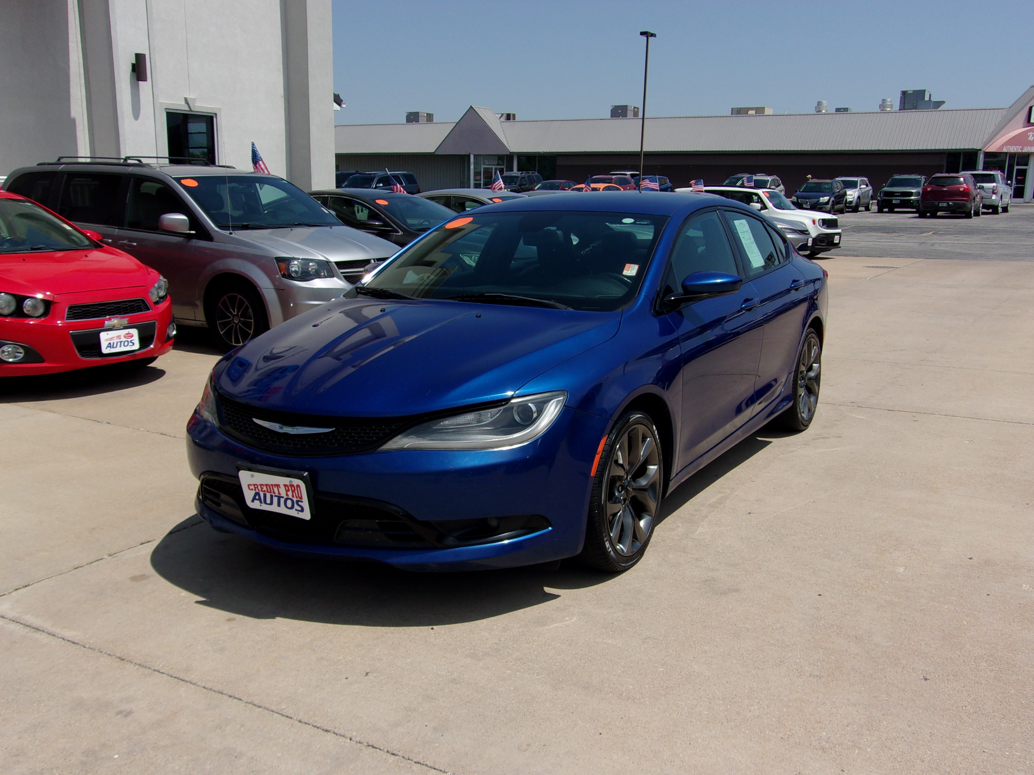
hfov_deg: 54.0
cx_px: 517
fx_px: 1016
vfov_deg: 41.8
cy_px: 388
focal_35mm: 34
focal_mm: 6.1
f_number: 11.6
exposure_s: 1/140
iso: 80
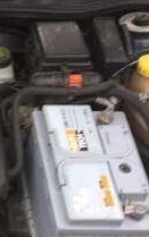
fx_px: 629
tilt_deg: -40.4
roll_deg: +1.4
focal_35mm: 97
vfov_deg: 21.4
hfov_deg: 12.3
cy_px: 132
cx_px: -124
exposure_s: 1/50
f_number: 2.2
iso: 32
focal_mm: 4.15
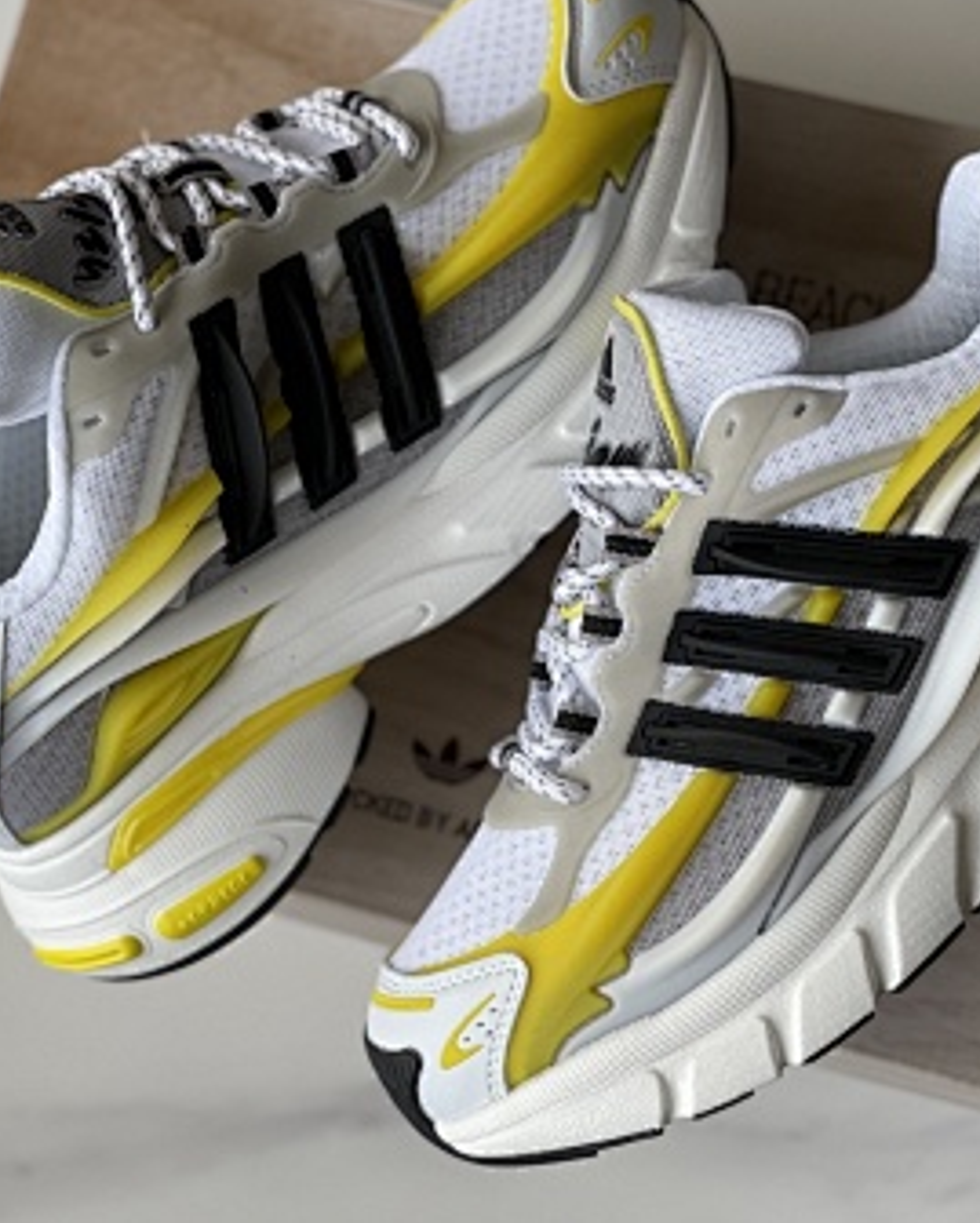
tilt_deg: -76.9
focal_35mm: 93
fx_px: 3370
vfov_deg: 20.6
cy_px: 555
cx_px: 634
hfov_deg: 16.5
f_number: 2.2
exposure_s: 1/121
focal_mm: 7.5
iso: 64
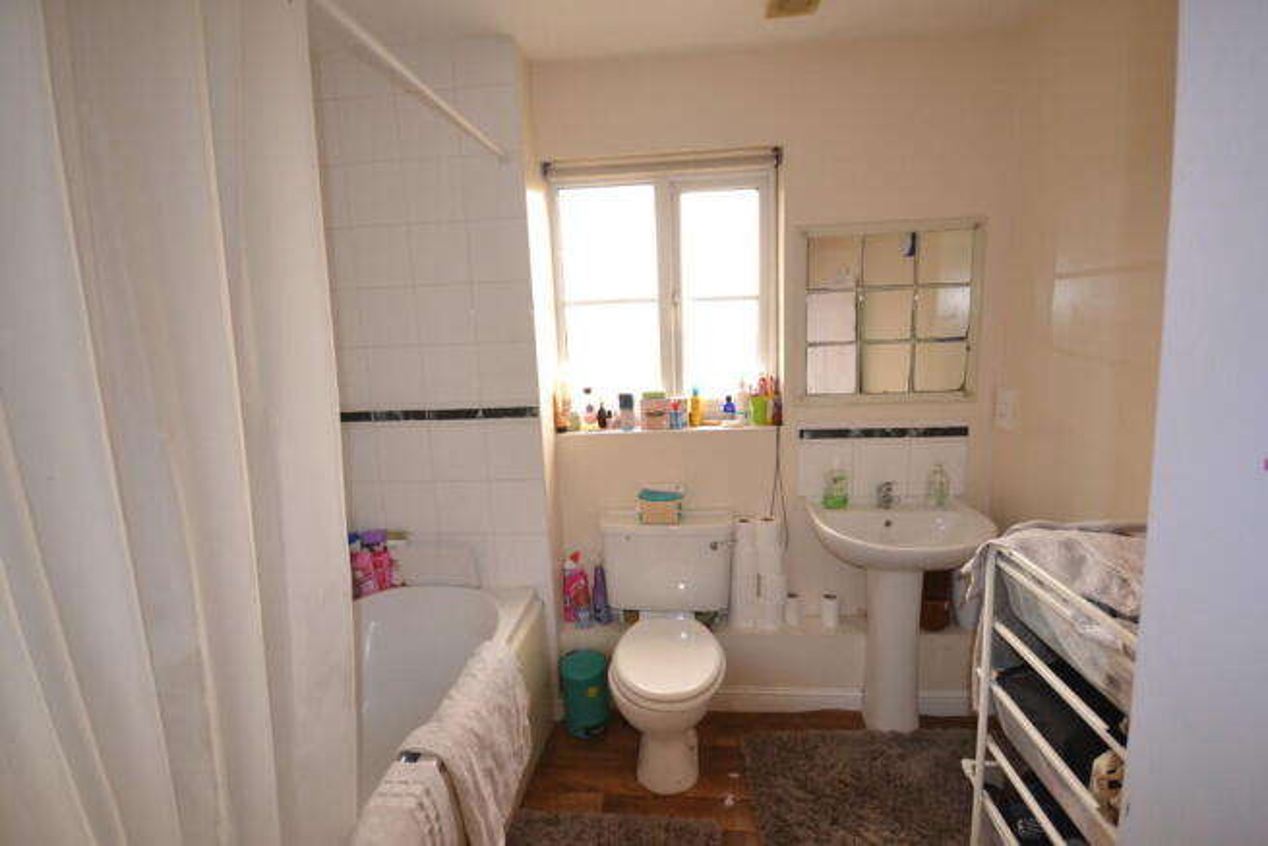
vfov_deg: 77.4
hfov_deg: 100.4
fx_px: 528
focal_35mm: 15
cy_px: 423
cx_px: 634
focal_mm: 10
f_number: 4
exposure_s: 1/60
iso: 800
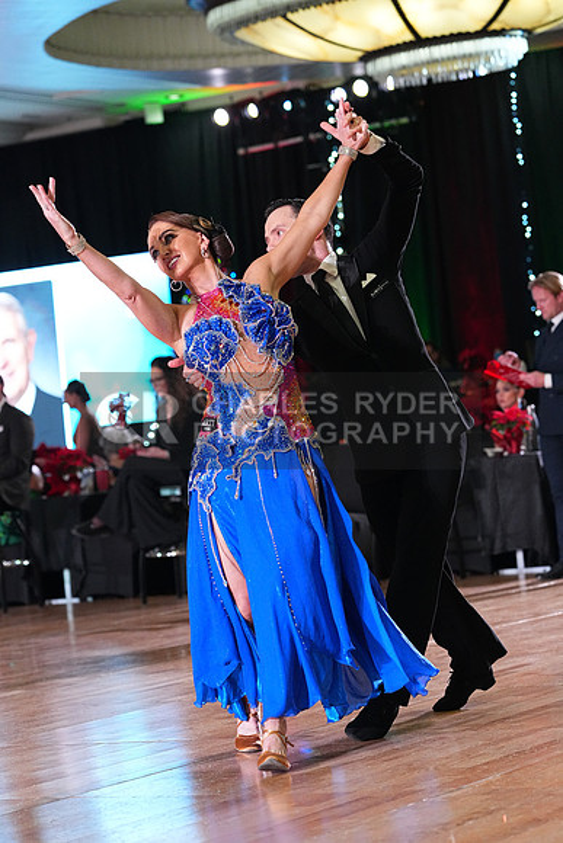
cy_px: 422
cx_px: 282
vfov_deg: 20.0
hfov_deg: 13.4
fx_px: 2391
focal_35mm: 102
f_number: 4.5
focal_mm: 102
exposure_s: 1/400
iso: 6400
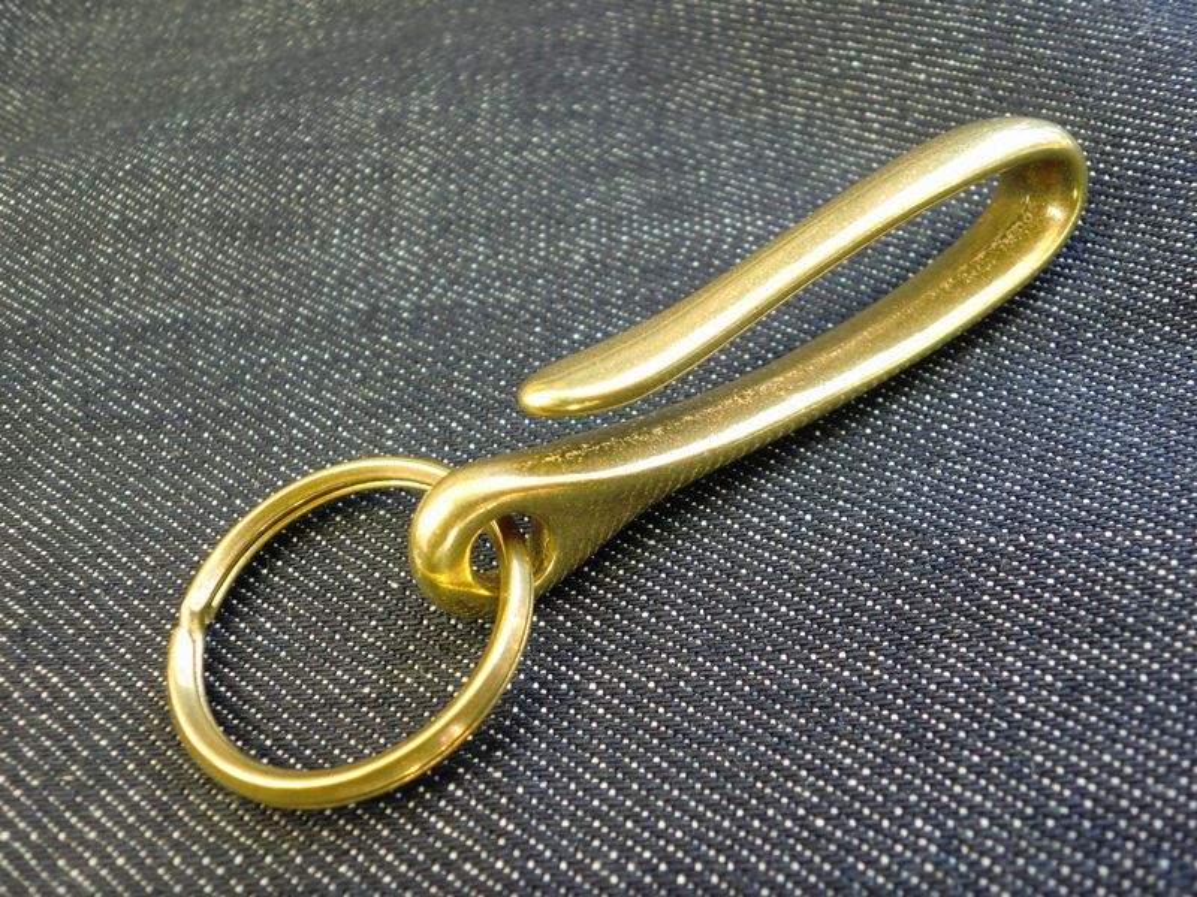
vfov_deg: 45.4
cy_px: 448
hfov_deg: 58.4
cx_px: 598
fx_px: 1072
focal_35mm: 31
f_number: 2.8
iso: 100
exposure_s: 1/60
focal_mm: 5.58
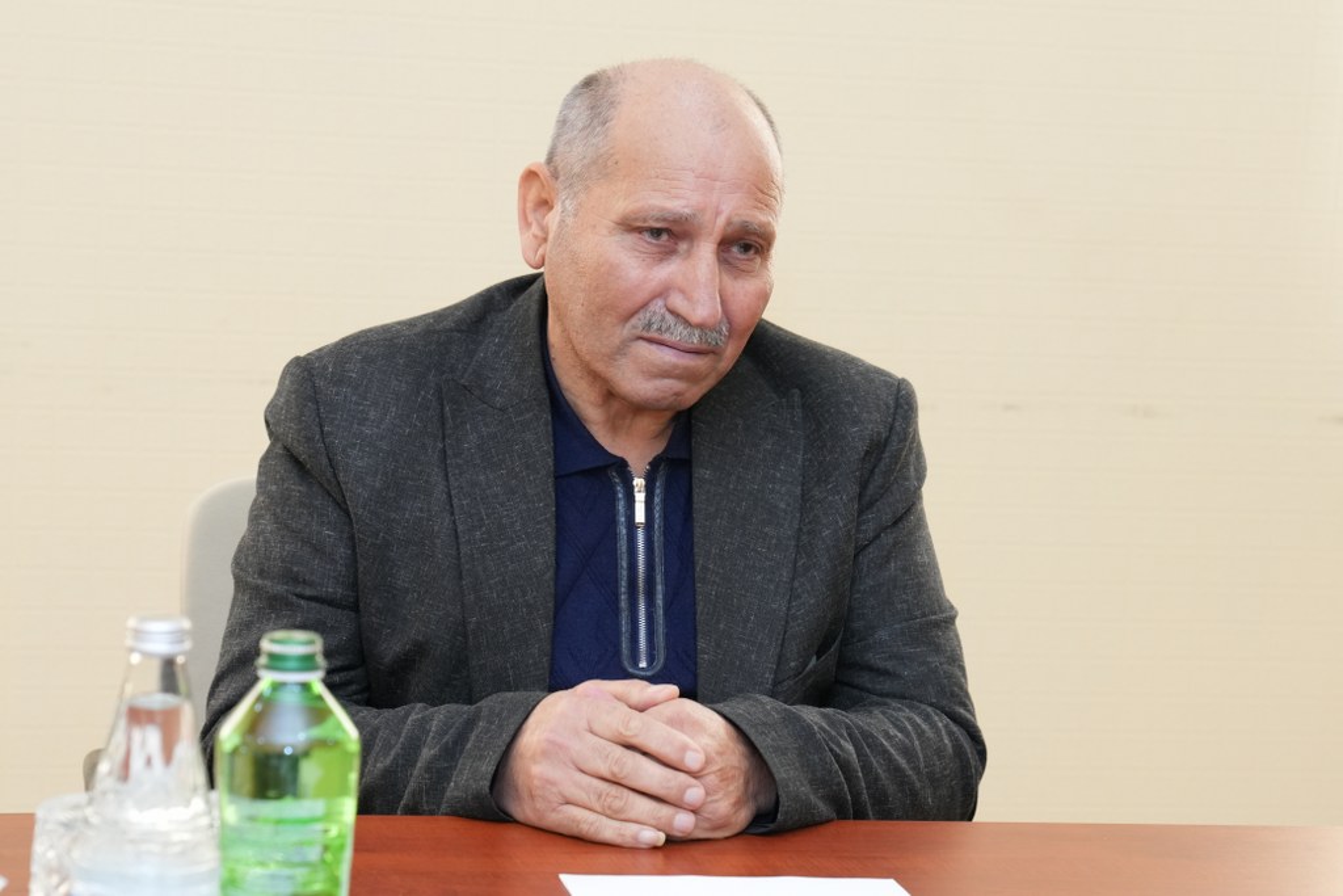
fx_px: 3582
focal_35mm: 96
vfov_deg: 14.3
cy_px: 448
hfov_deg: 21.2
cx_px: 672
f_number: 5
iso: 1600
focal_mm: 64
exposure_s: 1/200
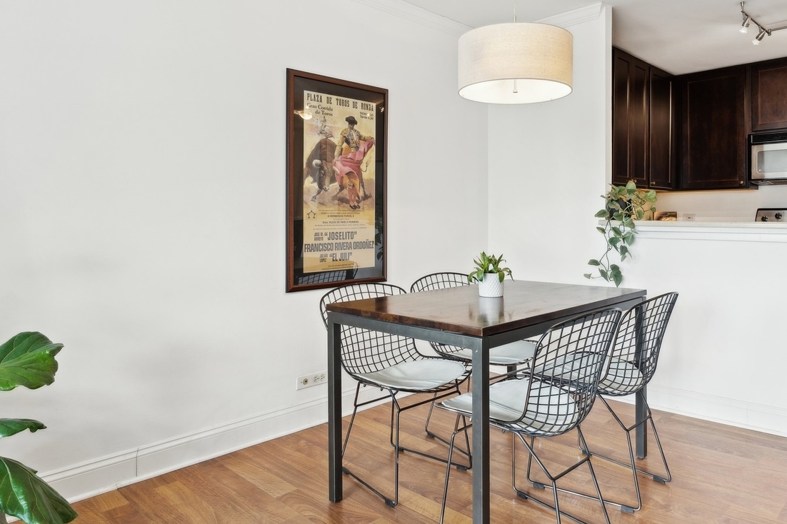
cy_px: 218
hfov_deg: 71.3
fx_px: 546
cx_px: 441
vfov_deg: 51.0
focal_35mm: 25
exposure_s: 1/15
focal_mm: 17
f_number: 8
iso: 320
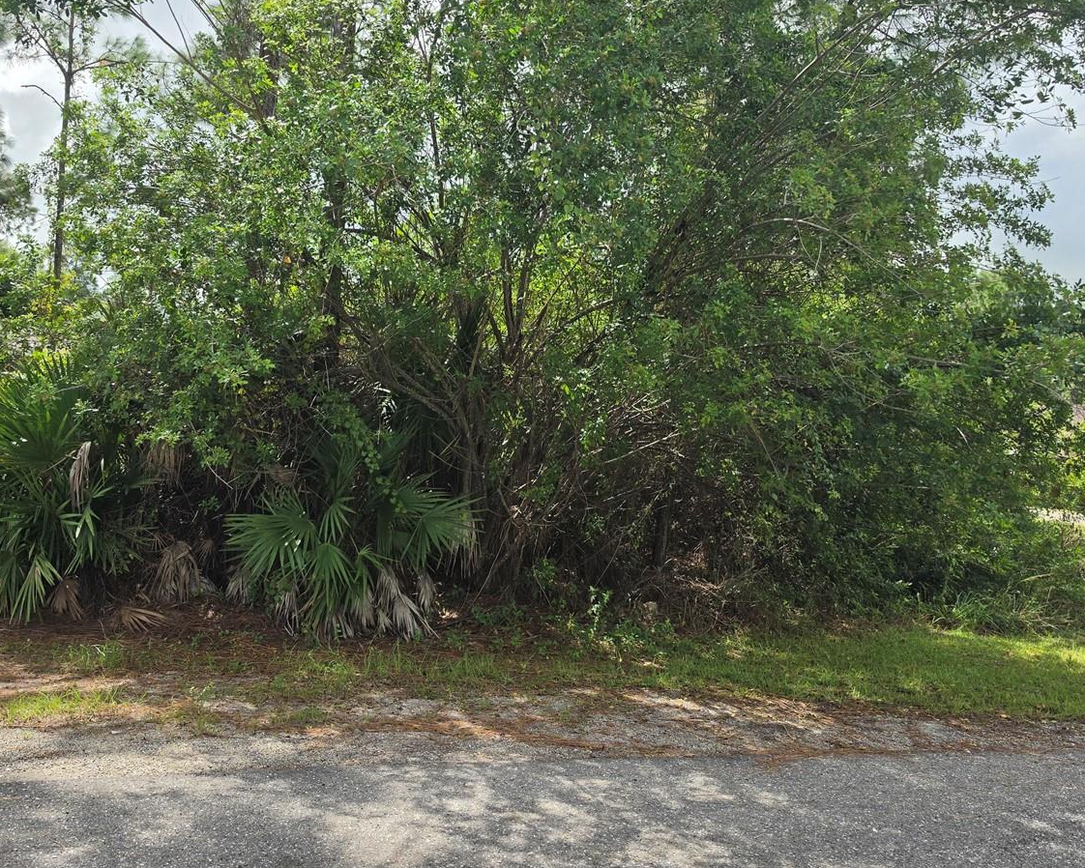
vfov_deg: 45.7
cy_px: 391
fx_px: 1028
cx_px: 484
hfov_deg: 55.5
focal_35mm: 32
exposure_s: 1/6352
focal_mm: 6.5
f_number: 1.4
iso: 64
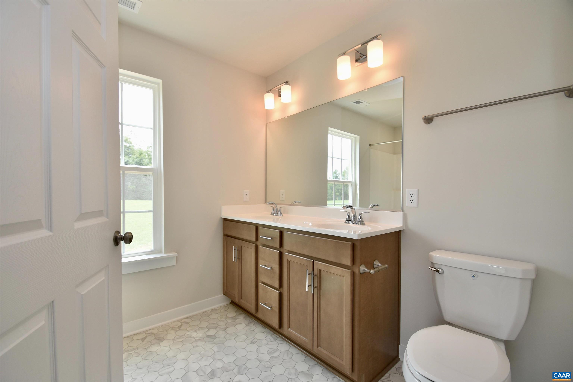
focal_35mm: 15
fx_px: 239
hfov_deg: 100.4
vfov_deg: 77.3
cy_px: 191
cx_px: 286
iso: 200
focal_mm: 10
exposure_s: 1/125
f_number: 5.6
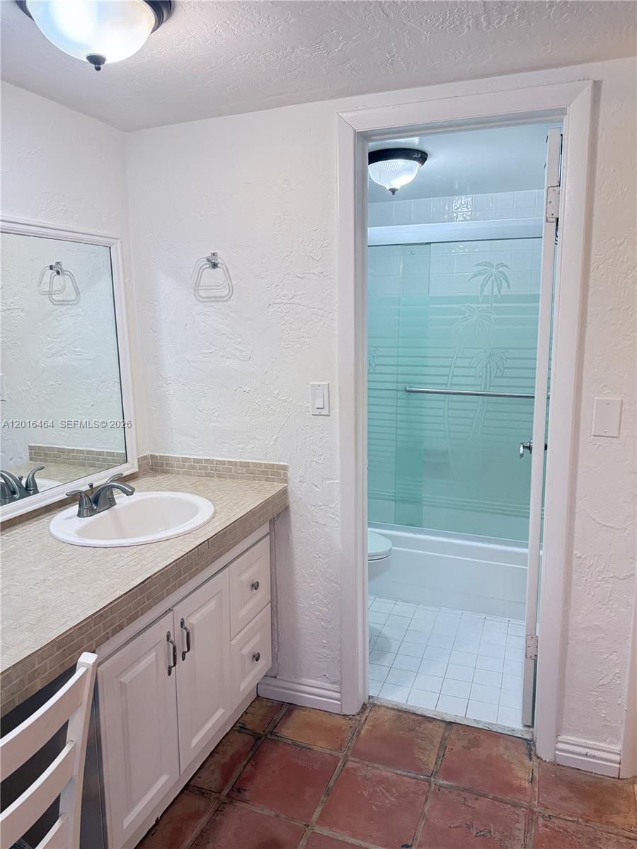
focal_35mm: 24
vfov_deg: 71.6
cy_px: 424
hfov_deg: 56.8
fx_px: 589
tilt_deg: -9.6
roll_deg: +0.4
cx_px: 318
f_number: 1.78
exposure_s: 1/120
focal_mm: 6.76
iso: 320
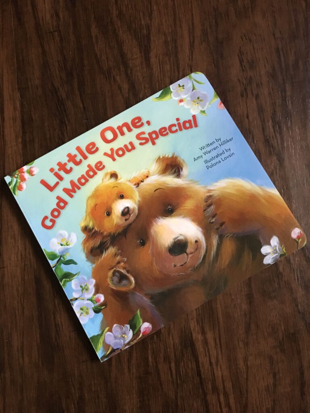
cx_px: 155
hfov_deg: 48.2
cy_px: 206
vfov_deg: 61.7
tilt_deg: -82.7
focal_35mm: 29
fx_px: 346
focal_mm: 4.15
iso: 200
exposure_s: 1/20
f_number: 2.2
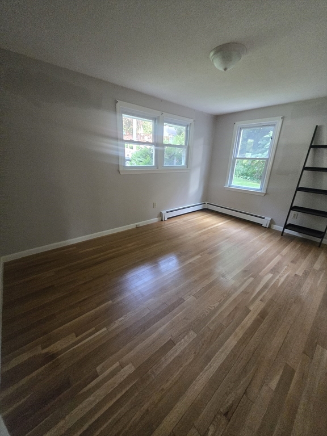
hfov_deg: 89.9
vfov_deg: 106.2
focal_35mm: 13
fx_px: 164
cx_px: 164
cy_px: 218
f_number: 2.2
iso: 500
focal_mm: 1.7
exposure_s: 1/60
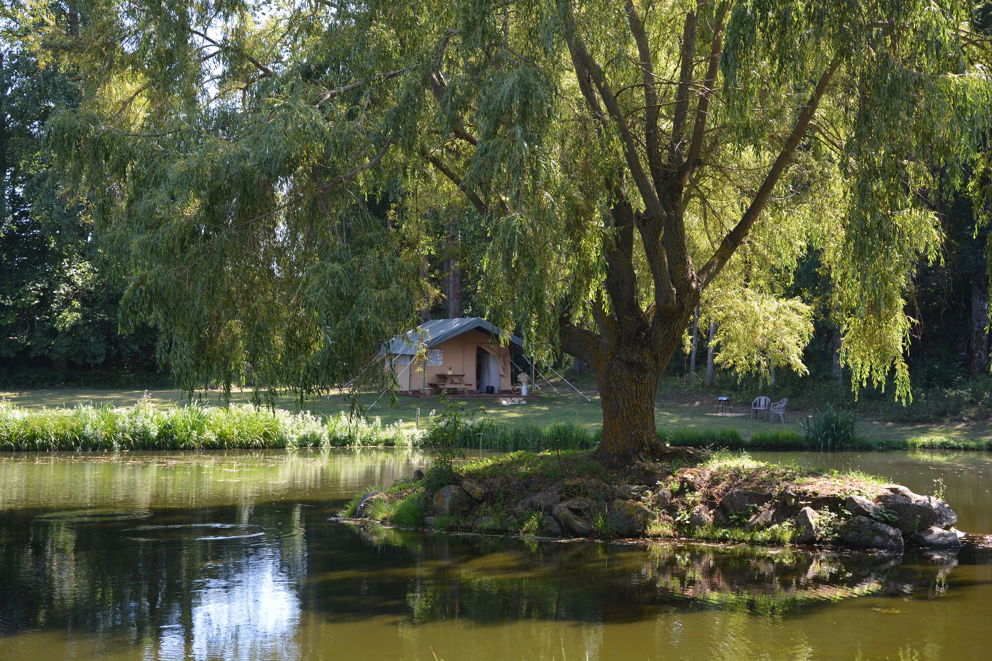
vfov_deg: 23.8
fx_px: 1570
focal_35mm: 57
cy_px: 330
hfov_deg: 35.1
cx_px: 496
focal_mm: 38
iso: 200
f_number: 5.6
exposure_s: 1/125
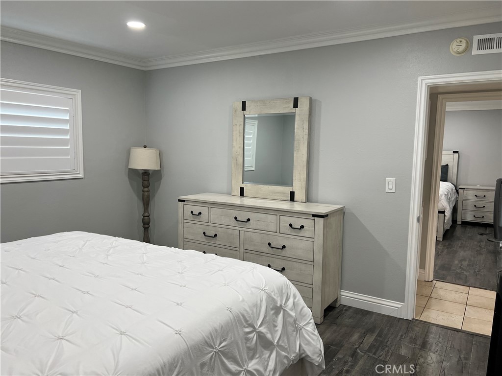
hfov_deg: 67.3
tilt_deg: -6.0
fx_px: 377
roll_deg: -0.7
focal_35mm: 26
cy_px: 188
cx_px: 251
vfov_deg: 53.1
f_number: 1.5
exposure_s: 1/120
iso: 100
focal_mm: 5.7
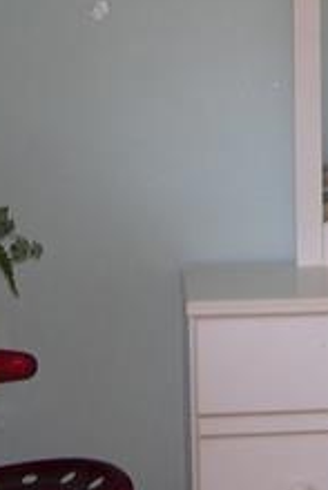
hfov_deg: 11.7
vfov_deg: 17.6
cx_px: 397
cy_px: 62
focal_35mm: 115
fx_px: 1569
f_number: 2.8
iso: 100
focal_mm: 8
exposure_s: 1/30
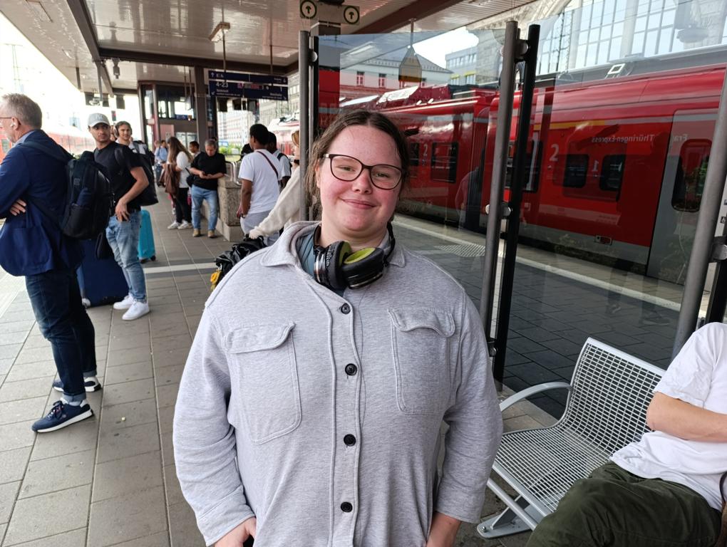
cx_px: 364
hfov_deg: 73.8
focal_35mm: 23
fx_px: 484
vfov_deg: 59.0
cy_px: 274
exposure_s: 1/100
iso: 80
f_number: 1.6
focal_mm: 6.14
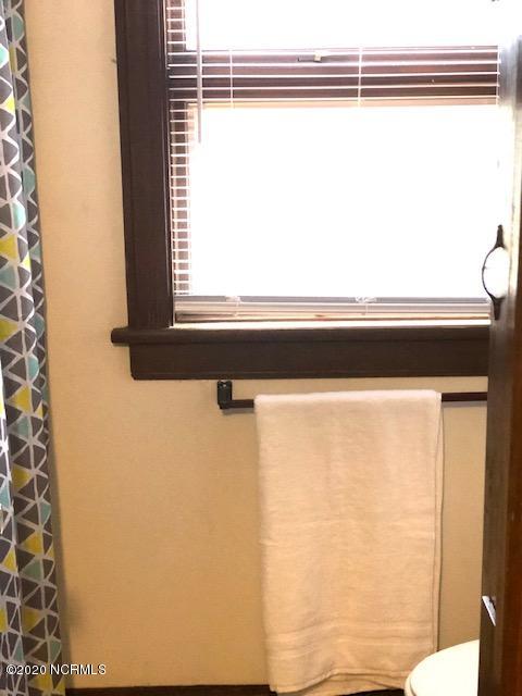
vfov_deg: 33.8
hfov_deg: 25.7
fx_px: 1146
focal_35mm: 57
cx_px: 261
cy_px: 348
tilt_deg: -12.4
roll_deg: +0.8
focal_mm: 6.6
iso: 1250
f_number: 2.8
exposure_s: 1/60
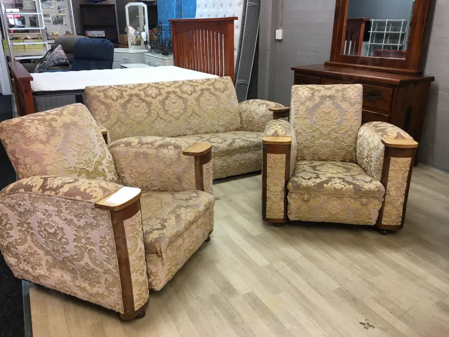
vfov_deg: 48.2
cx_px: 224
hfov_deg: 61.7
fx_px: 376
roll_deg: +0.1
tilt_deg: -18.8
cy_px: 168
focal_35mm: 29
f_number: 2.2
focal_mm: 4.15
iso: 32
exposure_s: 1/17
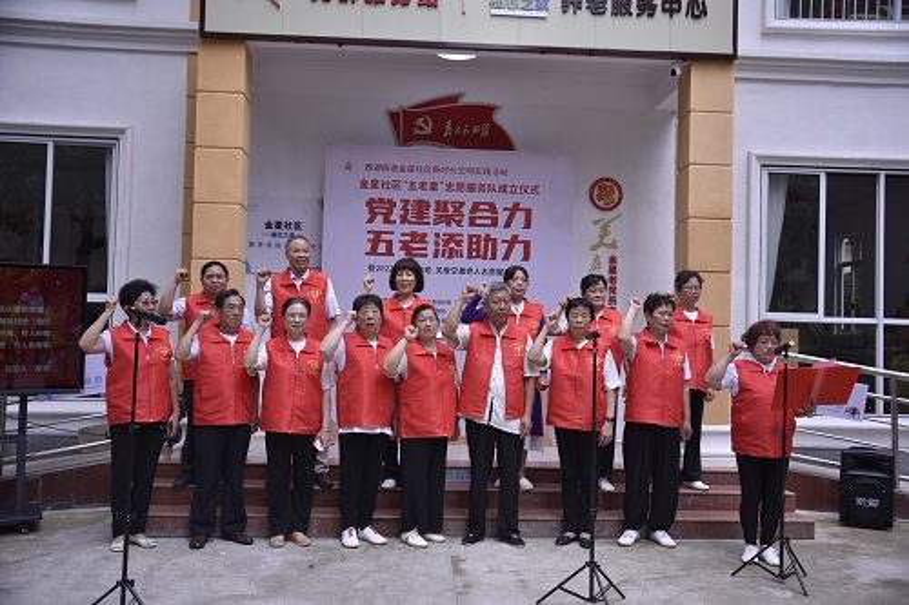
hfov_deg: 53.1
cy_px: 302
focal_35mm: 36
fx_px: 909
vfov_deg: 36.8
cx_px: 454
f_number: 4
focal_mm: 36
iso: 200
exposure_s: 1/400
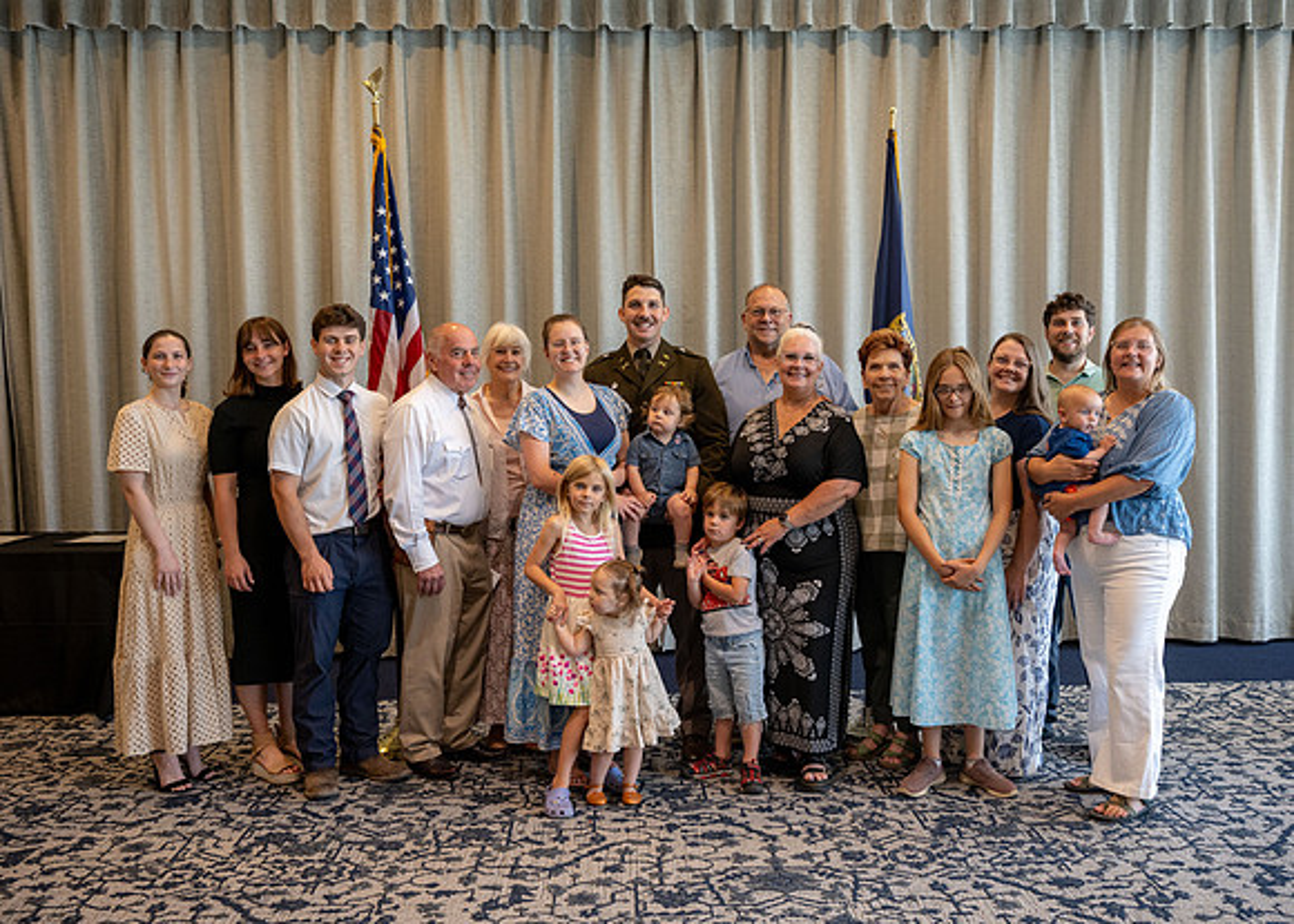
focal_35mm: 34
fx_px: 1235
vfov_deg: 41.0
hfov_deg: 55.3
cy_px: 464
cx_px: 660
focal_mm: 31
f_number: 4
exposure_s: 1/125
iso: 500
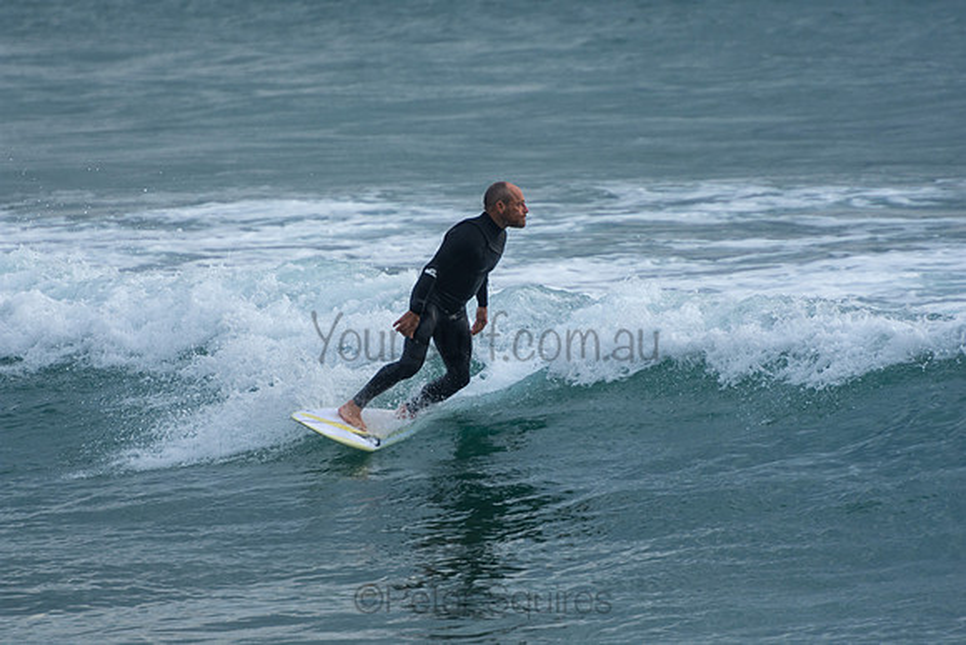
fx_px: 16103
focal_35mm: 600
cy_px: 322
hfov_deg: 3.4
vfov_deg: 2.3
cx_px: 483
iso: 280
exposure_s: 1/400
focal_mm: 400
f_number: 5.6
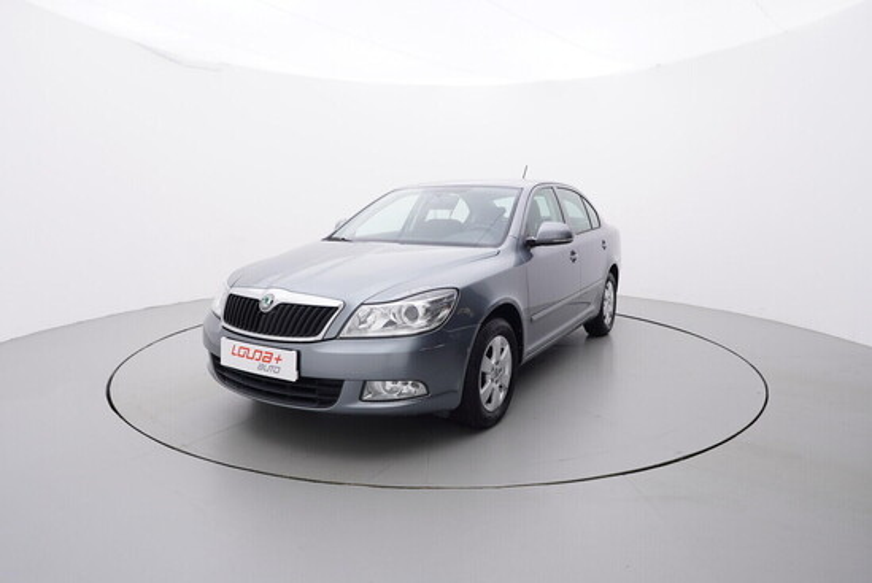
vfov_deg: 56.2
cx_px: 436
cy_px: 292
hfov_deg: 77.3
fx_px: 545
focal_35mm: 22
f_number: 5
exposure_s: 1/80
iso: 200
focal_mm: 15
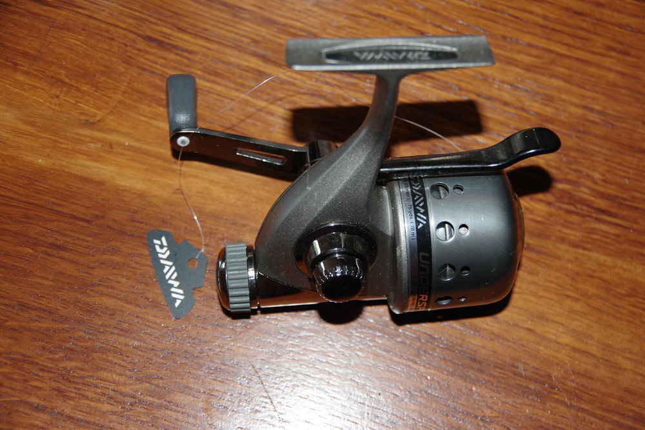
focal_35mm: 60
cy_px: 215
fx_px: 1075
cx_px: 322
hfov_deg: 33.4
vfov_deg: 22.6
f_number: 4.5
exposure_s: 1/100
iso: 800
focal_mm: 40
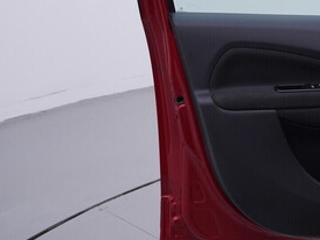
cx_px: 238
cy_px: 47
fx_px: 638
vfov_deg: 21.0
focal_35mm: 69
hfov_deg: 27.8
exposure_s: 1/80
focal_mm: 24
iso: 125
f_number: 4
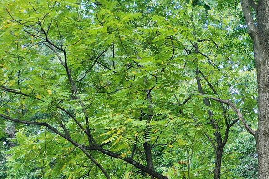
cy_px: 272
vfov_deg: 13.3
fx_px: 725
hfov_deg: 20.3
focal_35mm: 97
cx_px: 280
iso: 200
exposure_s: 1/25
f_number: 4
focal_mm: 10.26
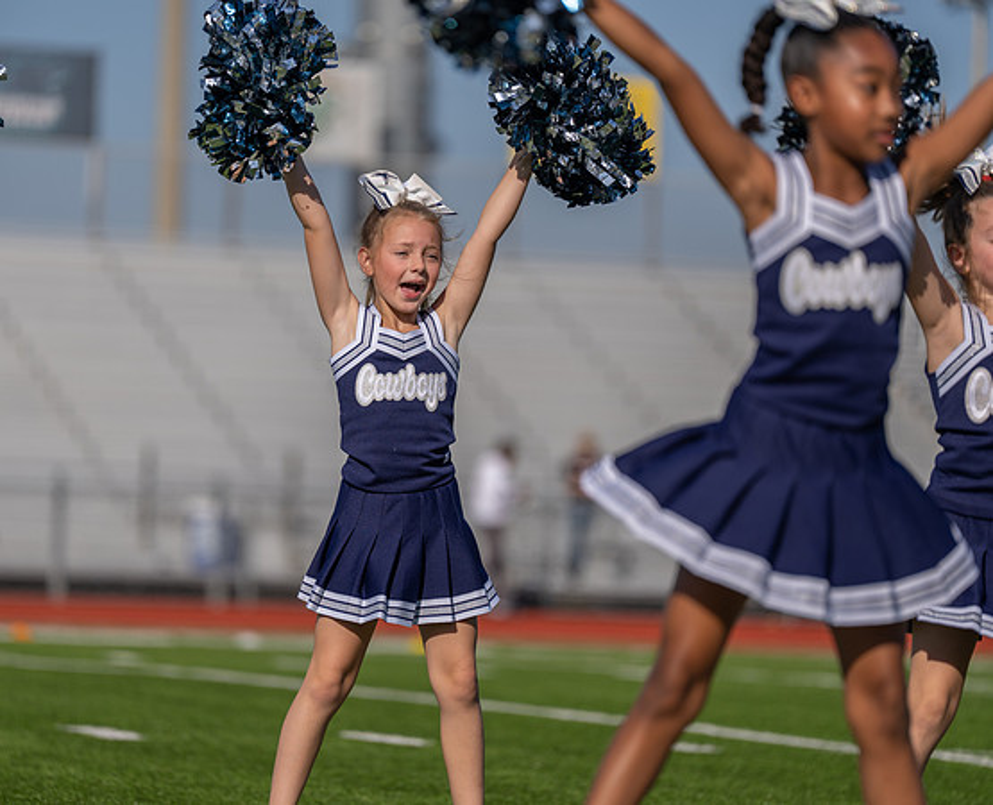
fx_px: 6710
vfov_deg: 6.9
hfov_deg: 8.5
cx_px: 389
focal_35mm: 227
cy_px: 402
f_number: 2.8
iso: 100
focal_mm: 200
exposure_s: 1/4000
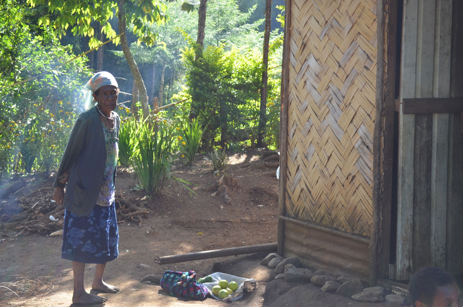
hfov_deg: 32.0
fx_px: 809
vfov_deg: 21.5
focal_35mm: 63
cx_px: 232
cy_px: 154
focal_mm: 42
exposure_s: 1/125
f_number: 5.6
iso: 200
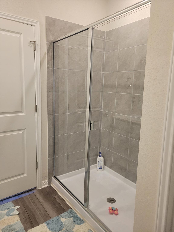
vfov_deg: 67.3
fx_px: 174
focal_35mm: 26
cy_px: 116
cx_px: 87
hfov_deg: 53.1
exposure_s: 1/120
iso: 320
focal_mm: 5.4
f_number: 1.8
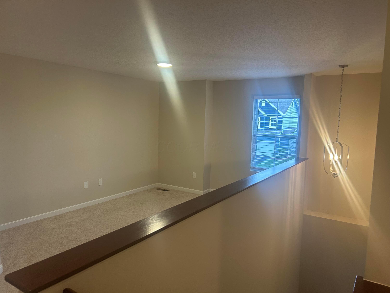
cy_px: 146
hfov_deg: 67.3
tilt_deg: -5.5
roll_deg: -0.9
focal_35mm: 26
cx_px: 195
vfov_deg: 53.1
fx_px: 293
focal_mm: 5.7
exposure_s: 1/120
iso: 100
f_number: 1.5
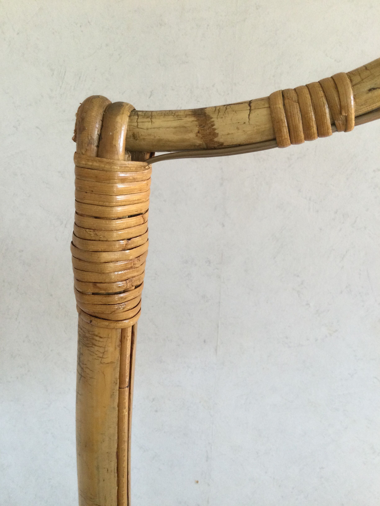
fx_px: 454
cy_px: 253
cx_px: 190
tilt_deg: -22.9
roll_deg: -0.6
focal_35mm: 31
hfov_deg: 45.4
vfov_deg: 58.4
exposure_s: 1/33
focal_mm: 3.3
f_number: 2.4
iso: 32
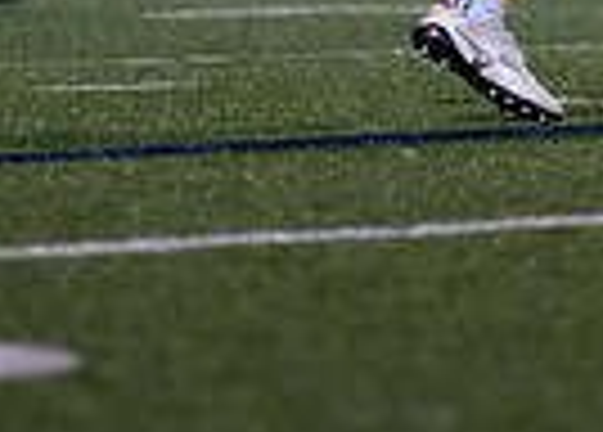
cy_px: -328
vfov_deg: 1.6
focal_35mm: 908
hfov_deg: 2.2
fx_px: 15566
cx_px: 580
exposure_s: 1/1000
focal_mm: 200
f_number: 2.8
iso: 2500
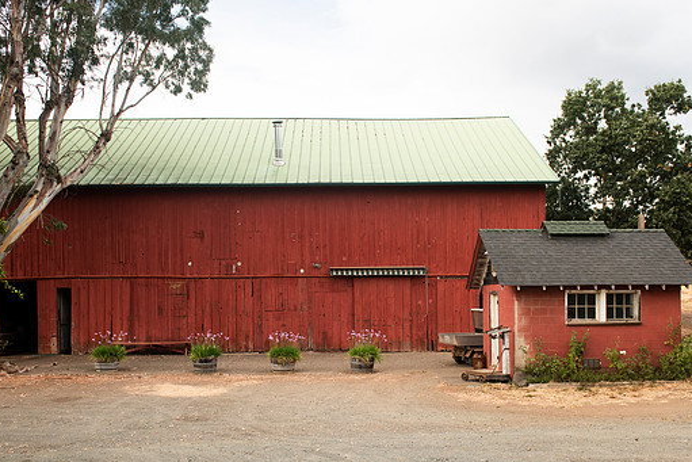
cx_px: 335
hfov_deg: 57.2
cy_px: 287
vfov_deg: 39.7
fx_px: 634
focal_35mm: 33
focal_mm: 24
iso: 500
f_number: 4
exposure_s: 1/2500
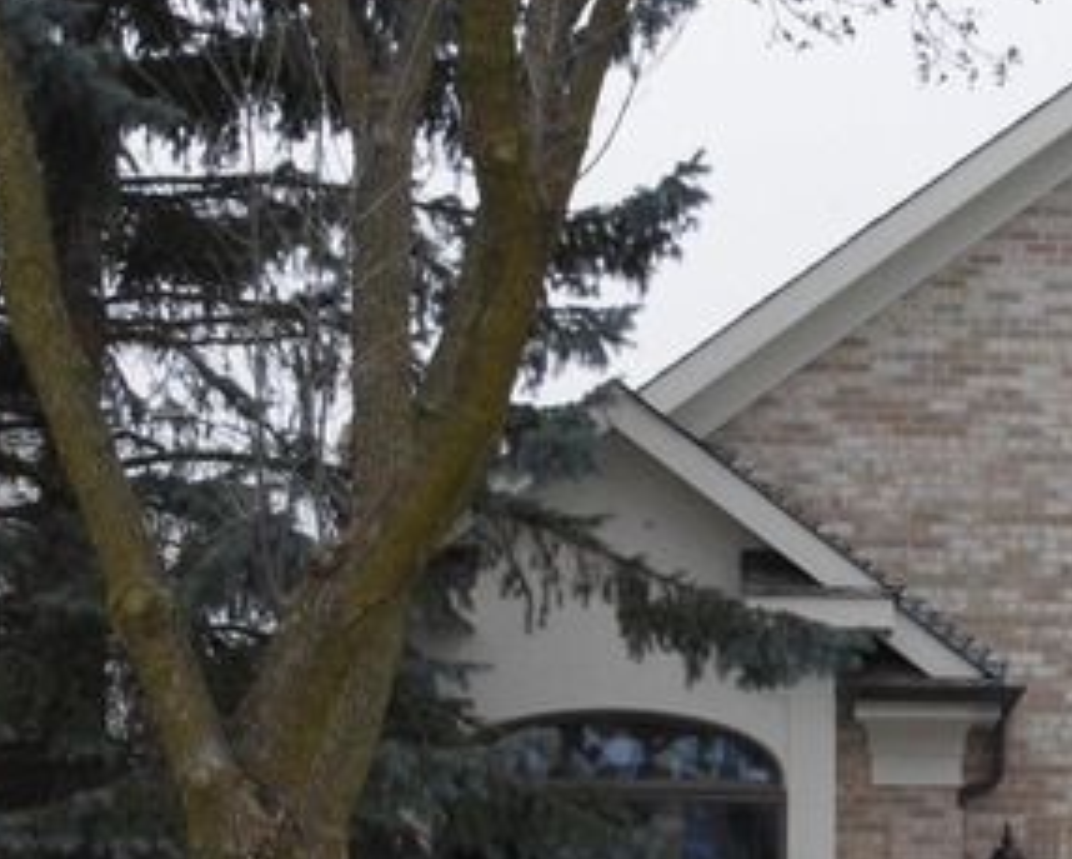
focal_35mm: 88
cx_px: 907
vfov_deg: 17.3
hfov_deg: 21.4
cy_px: 741
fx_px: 2793
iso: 3200
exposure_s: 1/180
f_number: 20
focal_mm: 28.13
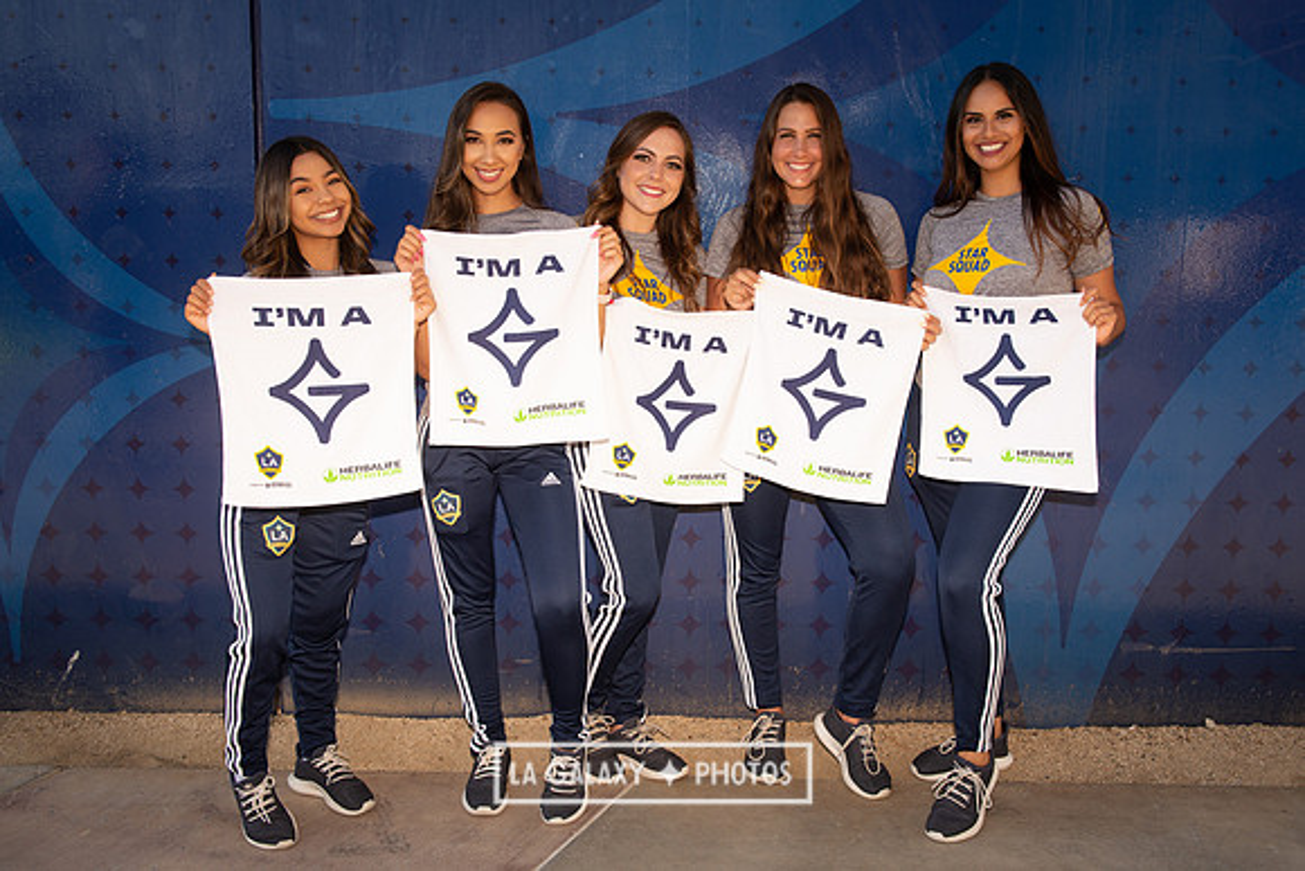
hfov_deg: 54.7
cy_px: 423
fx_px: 1260
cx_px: 666
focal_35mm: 35
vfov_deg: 38.1
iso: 200
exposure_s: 1/400
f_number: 5.6
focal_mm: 32
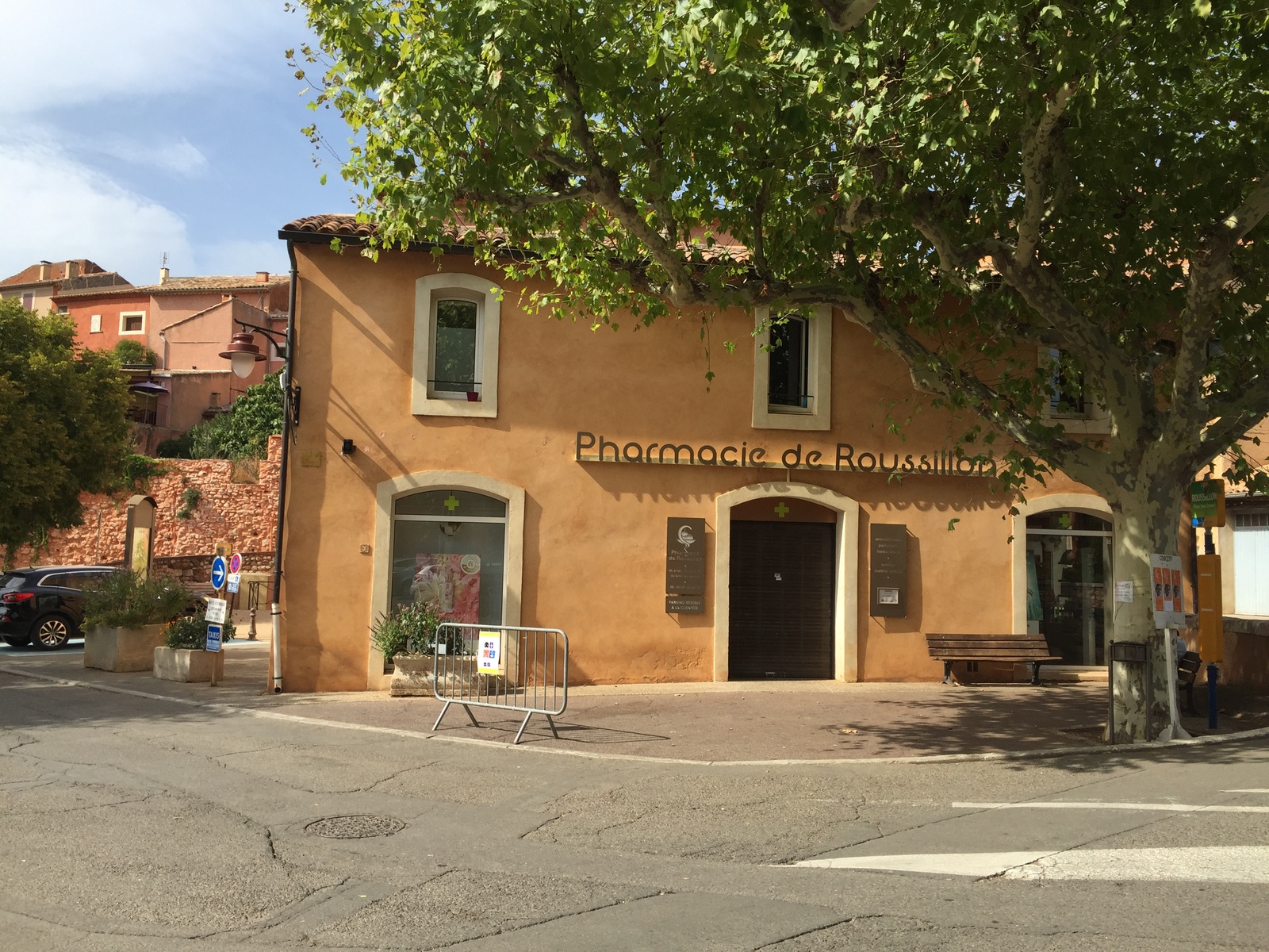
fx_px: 1063
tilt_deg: +5.5
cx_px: 634
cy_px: 476
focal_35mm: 29
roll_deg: -2.4
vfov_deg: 48.2
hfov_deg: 61.7
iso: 32
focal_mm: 4.15
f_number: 2.2
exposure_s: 1/1319
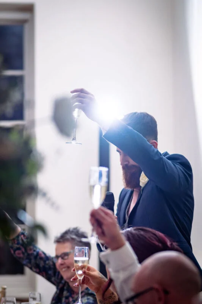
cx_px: 145
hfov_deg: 10.5
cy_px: 151
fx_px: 1093
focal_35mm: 130
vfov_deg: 15.8
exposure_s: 1/200
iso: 640
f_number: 1.8
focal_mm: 85
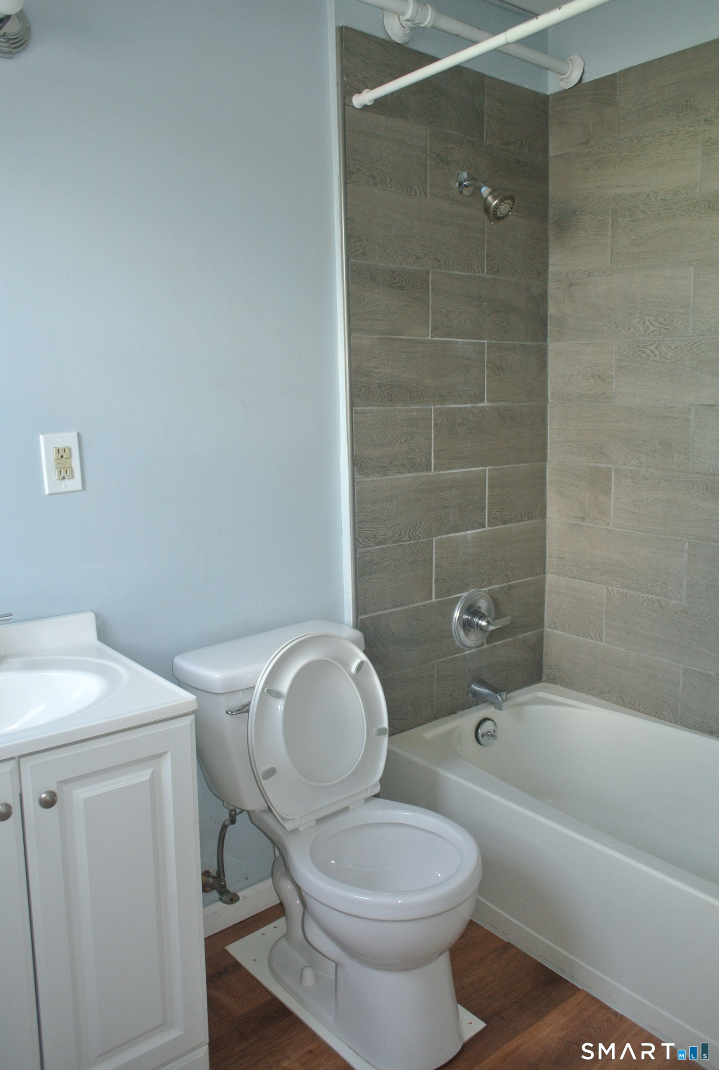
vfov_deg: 67.3
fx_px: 805
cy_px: 535
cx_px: 360
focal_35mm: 27
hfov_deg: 48.1
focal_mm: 10
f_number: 2.8
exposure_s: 1/60
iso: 250
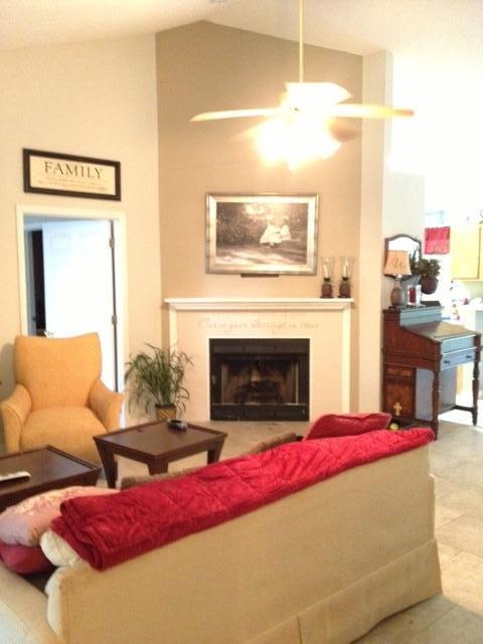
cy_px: 322
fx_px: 651
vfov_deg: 52.6
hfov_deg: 40.7
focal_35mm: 35
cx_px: 242
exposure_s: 1/15
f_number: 2.4
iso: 800
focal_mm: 4.28
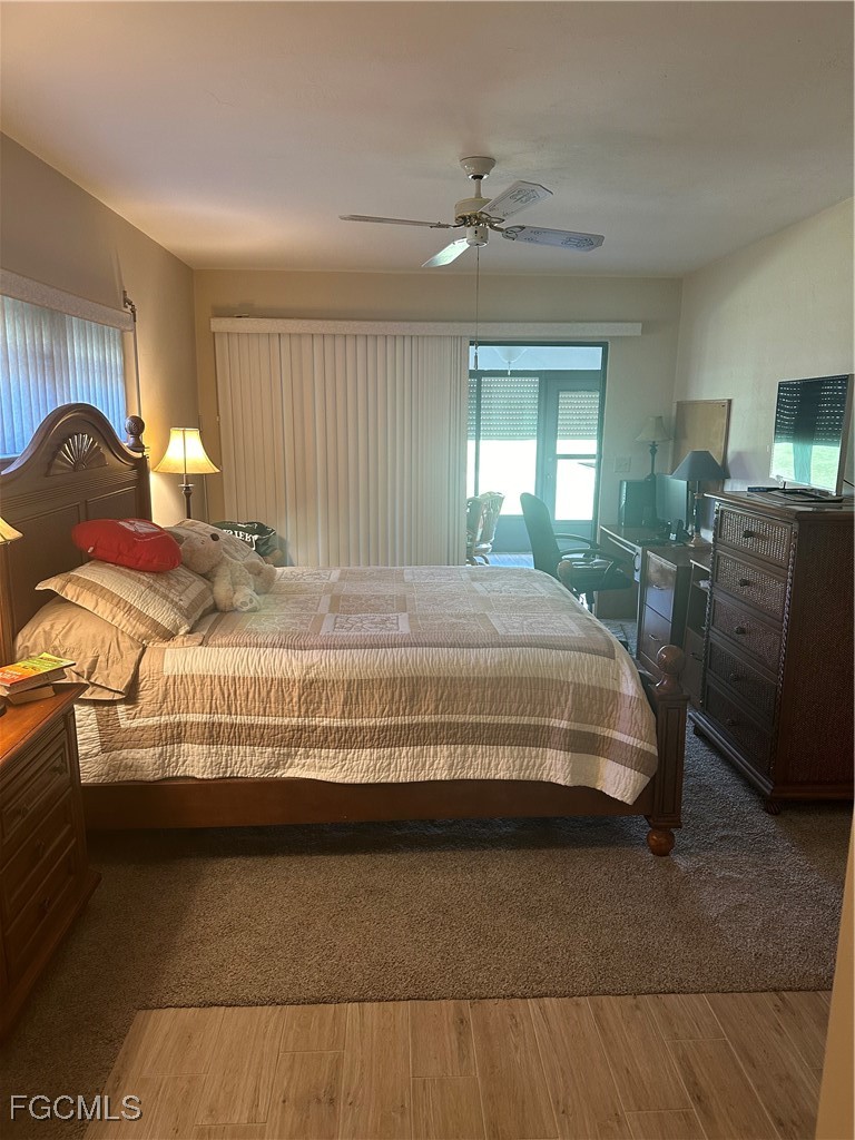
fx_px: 790
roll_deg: -1.4
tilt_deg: -9.9
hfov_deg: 56.8
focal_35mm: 24
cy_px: 570
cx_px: 428
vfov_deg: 71.6
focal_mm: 6.86
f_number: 1.78
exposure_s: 1/60
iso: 250
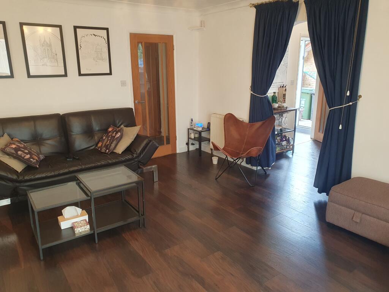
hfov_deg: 67.3
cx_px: 194
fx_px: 292
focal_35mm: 26
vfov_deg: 53.1
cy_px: 146
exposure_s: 1/50
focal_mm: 4.32
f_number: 2.4
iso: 250
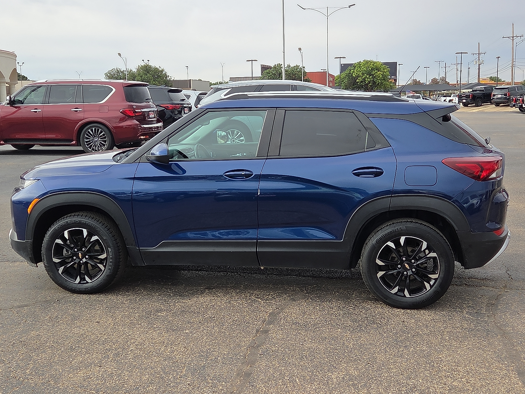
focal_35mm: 42
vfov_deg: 34.3
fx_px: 637
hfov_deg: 44.8
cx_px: 262
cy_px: 197
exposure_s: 1/3333
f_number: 1.8
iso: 76
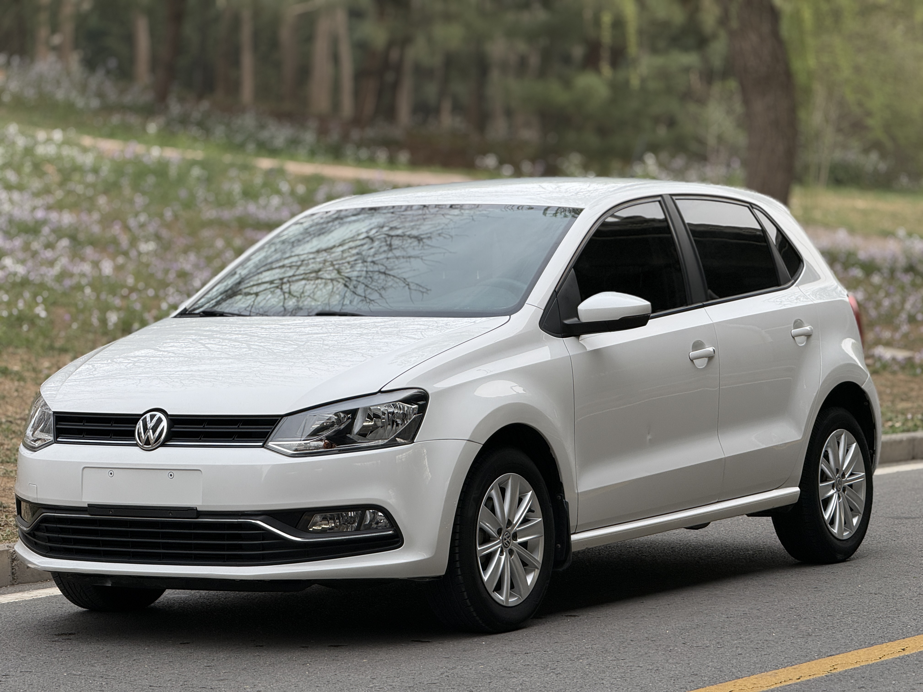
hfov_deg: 16.4
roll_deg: -0.1
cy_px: 346
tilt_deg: -1.9
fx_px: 3200
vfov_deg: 12.3
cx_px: 462
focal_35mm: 120
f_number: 2.8
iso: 50
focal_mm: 15.66
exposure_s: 1/464
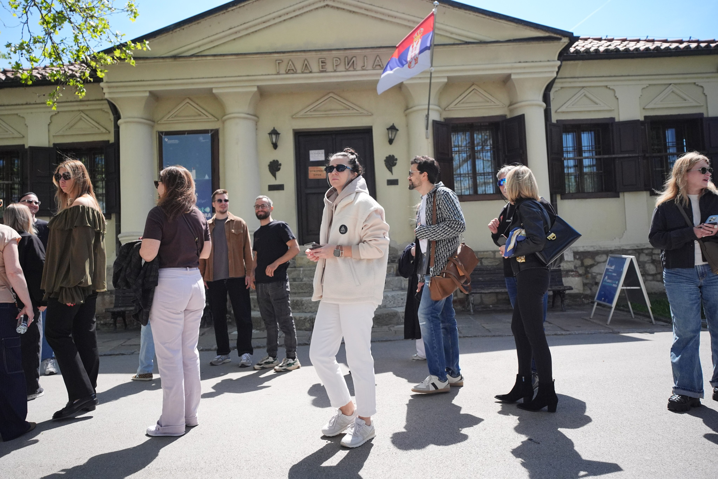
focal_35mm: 26
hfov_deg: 69.4
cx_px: 359
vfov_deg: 49.6
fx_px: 519
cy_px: 240
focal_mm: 26
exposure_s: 1/25600
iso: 2500
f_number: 2.8
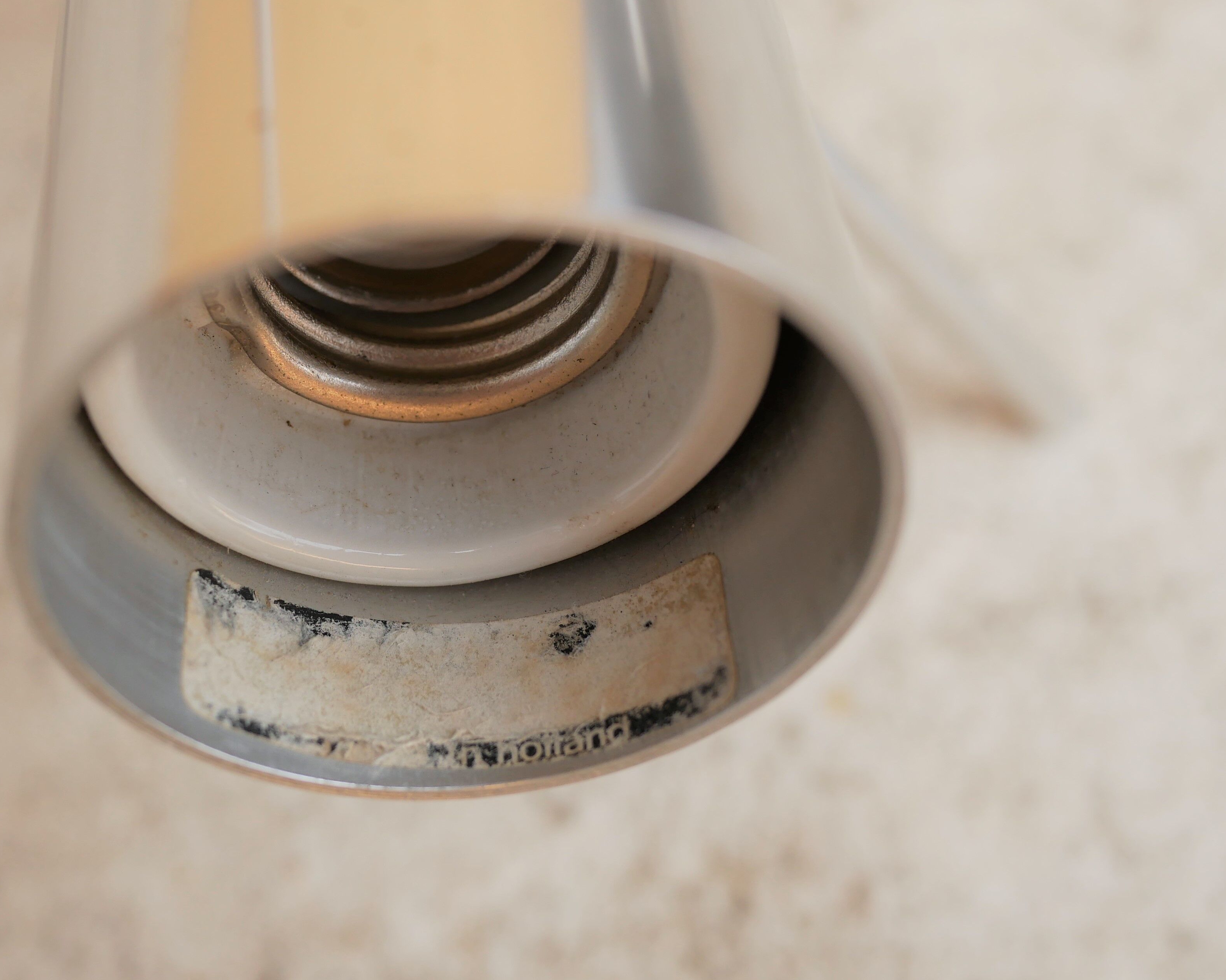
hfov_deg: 32.9
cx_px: 455
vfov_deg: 26.6
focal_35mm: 57
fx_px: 2068
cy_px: 384
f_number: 3.2
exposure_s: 1/320
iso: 200
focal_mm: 20
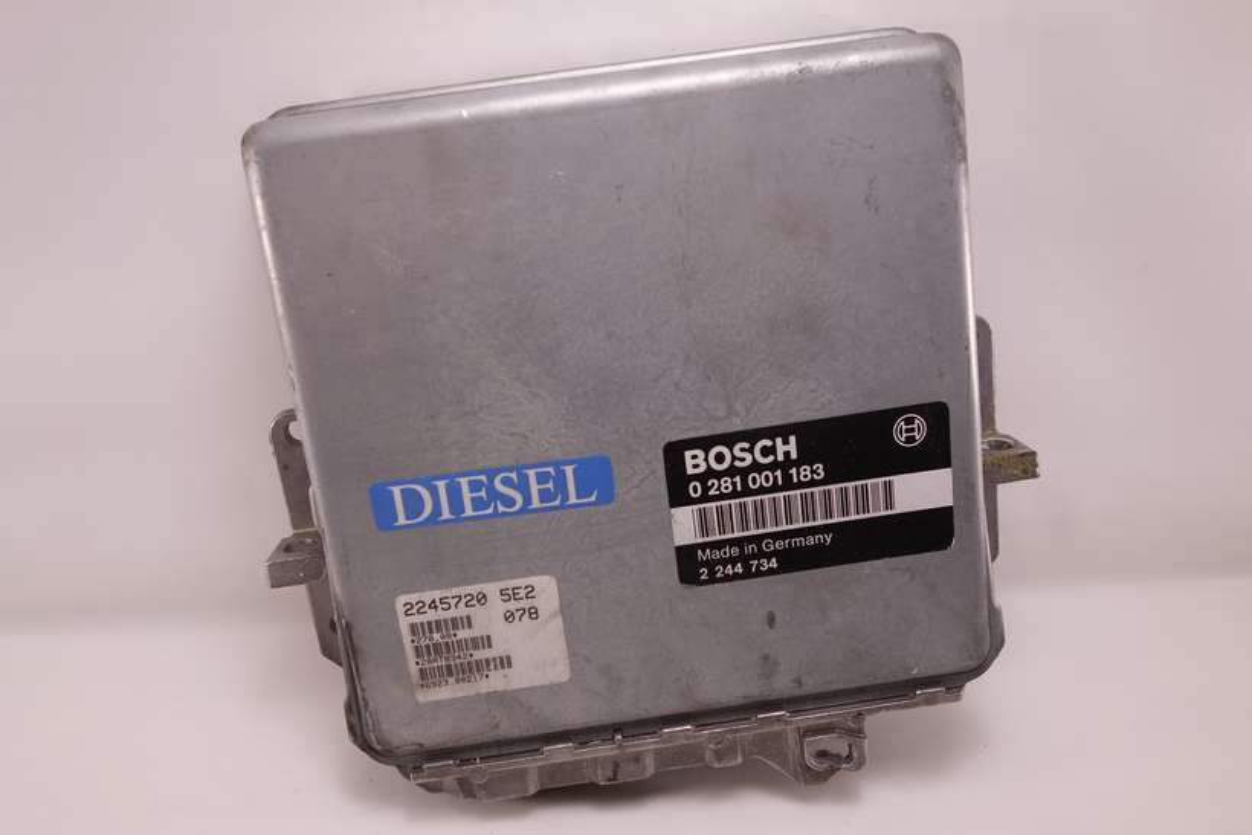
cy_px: 418
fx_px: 974
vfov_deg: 46.4
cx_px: 626
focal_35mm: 28
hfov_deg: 65.5
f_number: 2.8
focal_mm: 10.4
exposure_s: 1/100
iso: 125
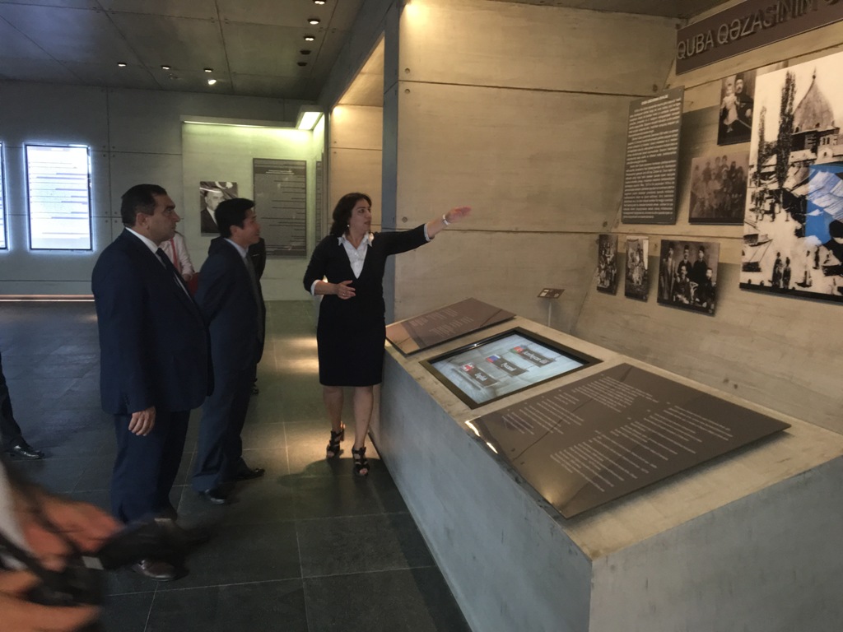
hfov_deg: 61.7
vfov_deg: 48.2
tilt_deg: -6.4
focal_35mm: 29
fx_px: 706
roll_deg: -2.2
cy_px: 316
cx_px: 422
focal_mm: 4.15
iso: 200
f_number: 2.2
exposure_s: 1/17
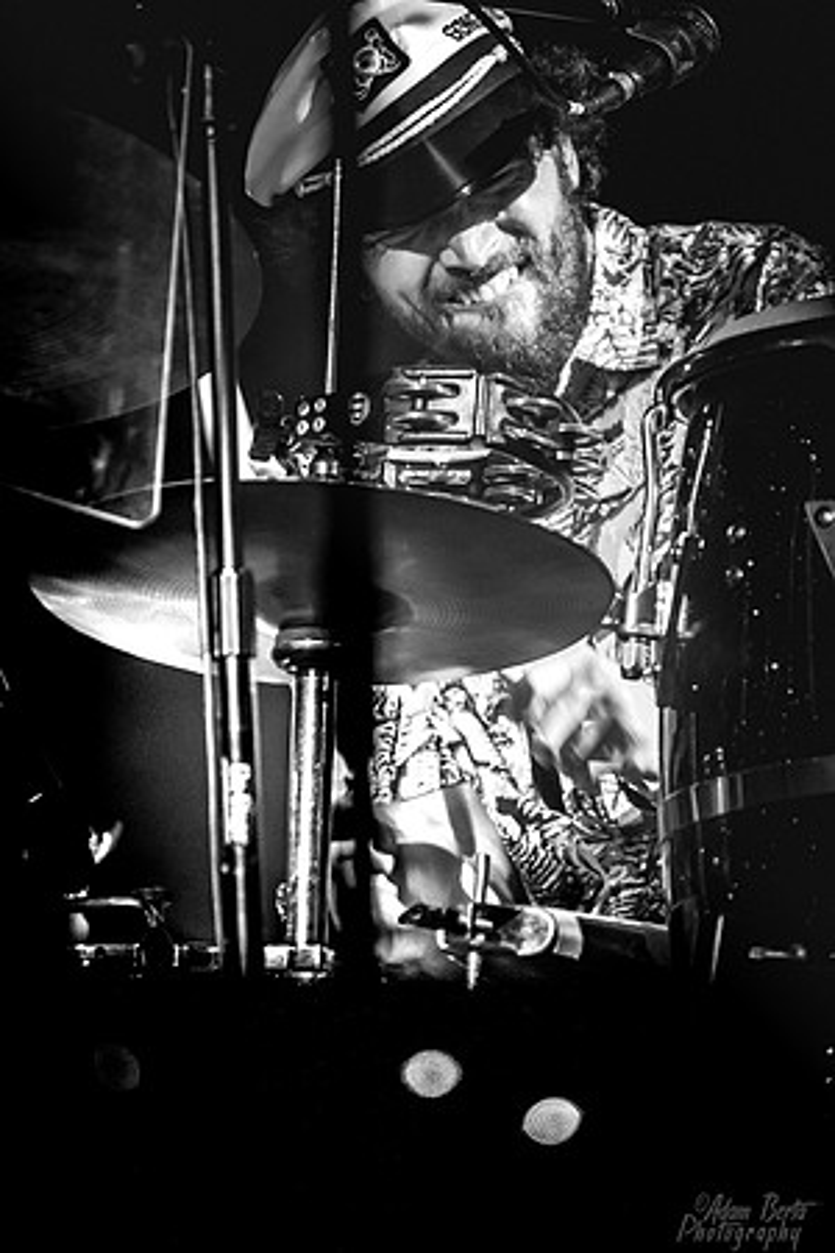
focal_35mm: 315
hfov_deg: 4.4
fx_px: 10959
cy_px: 626
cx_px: 418
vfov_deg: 6.5
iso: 500
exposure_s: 1/160
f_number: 4
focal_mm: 210
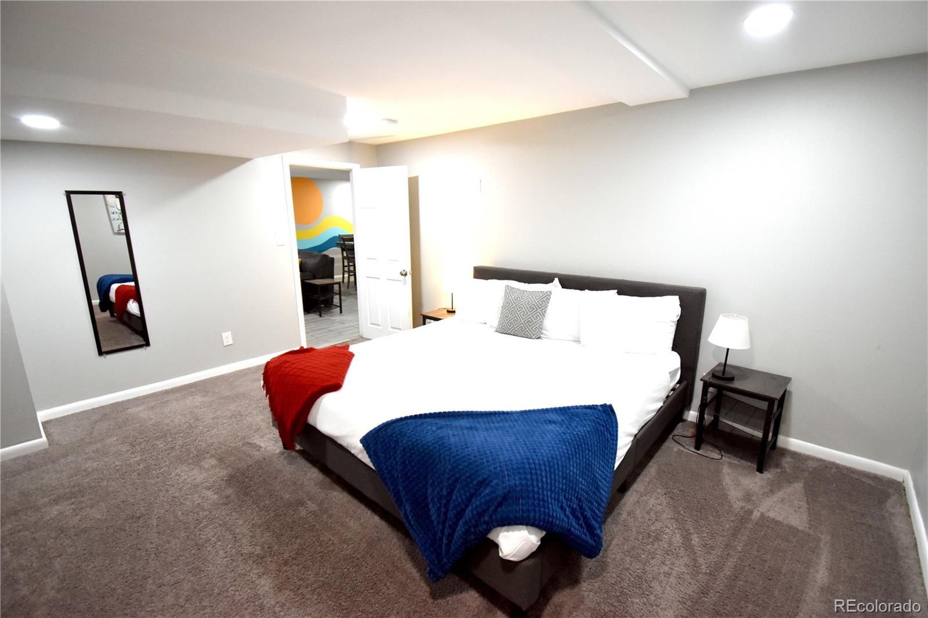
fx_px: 387
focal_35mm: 15
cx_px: 464
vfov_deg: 77.3
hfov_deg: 100.4
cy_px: 309
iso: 1100
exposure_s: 1/60
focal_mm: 10
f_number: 4.5
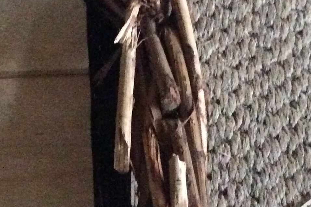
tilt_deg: -68.9
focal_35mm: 90
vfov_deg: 15.2
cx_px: 68
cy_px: 103
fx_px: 777
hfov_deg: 22.4
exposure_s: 1/17
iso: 800
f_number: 2.4
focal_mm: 3.3
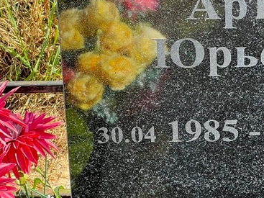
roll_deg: +0.4
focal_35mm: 168
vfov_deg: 8.8
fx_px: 1281
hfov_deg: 11.6
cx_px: 281
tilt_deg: -26.6
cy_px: 34
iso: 40
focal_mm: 9
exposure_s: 1/124
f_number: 2.8
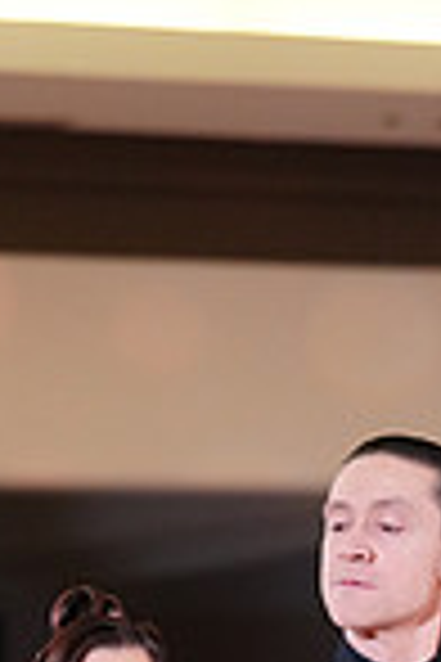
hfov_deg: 3.9
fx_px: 6431
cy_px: 1103
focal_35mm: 350
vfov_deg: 5.8
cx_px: 241
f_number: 2.8
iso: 2500
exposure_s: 1/400
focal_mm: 89
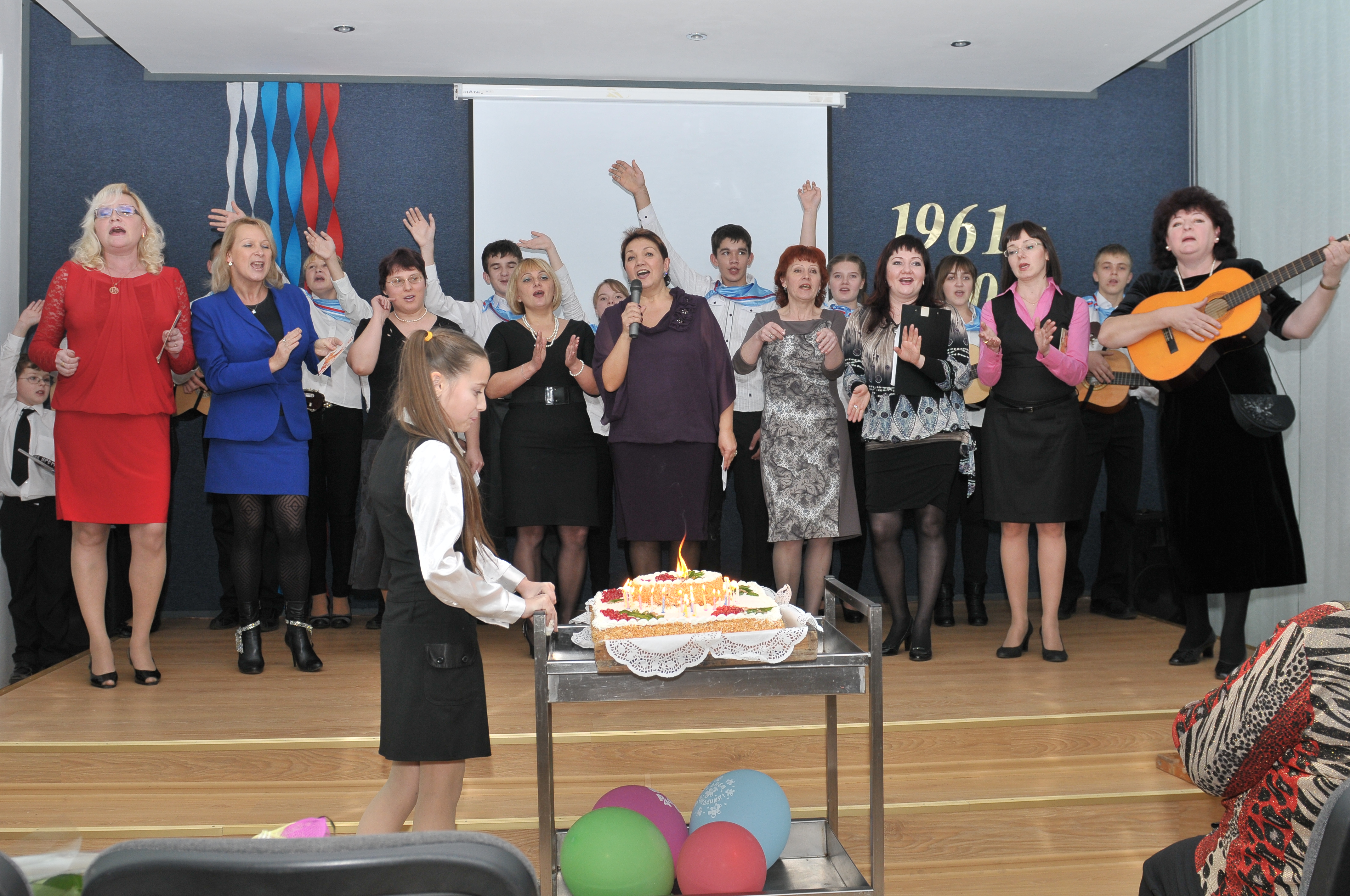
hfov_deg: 53.2
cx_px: 675
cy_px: 448
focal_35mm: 36
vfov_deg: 36.8
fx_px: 1348
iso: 320
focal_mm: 24
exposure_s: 1/160
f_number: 4.5
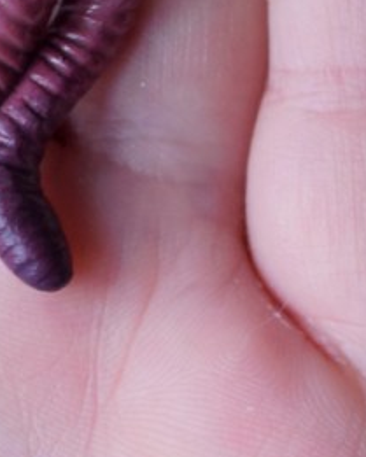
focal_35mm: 342
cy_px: -161
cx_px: -103
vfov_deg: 5.6
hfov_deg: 4.5
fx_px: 4629
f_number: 5.6
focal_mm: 55
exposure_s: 1/60
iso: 1000
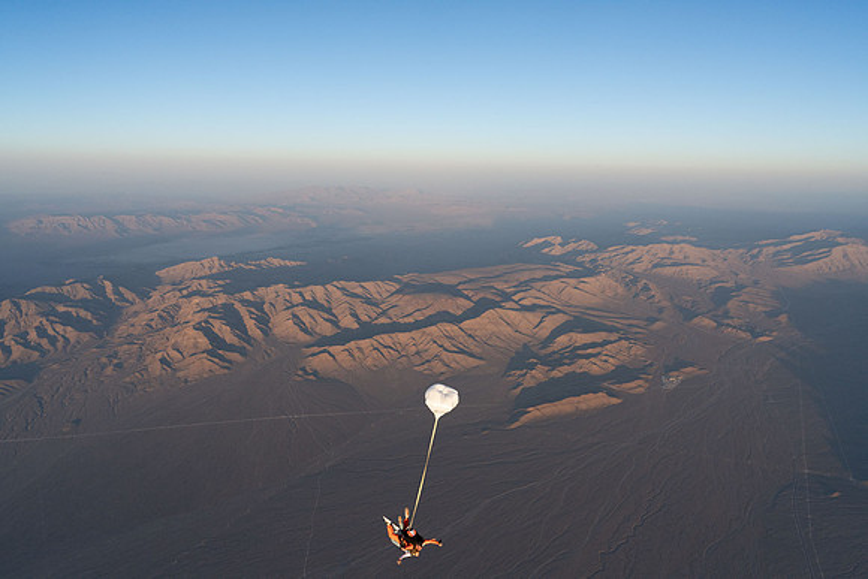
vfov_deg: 53.2
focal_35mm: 24
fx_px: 579
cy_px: 290
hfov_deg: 73.7
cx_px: 434
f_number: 6.3
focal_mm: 24
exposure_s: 1/2000
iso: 1250
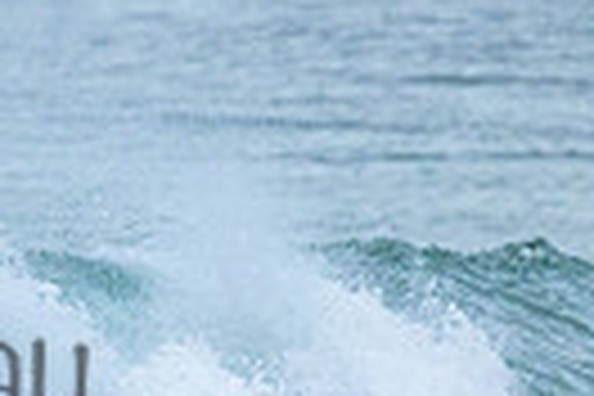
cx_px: -387
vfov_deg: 0.5
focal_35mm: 2684
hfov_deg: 0.8
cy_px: 322
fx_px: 44283
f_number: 11
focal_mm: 610
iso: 3600
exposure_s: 1/1250
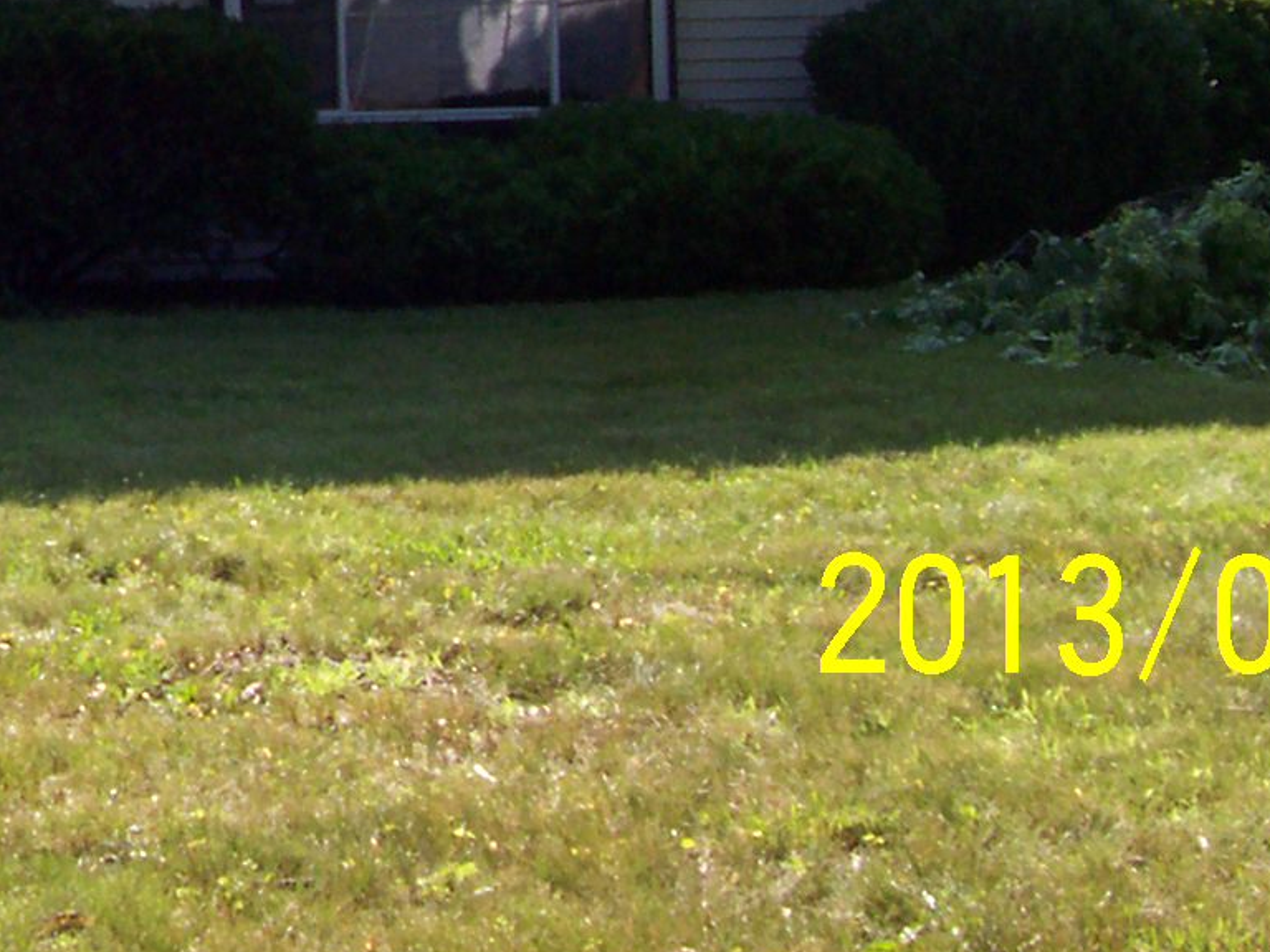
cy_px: -431
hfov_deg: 18.6
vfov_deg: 13.7
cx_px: -107
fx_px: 3742
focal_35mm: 102
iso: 80
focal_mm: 5.6
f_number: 2.7
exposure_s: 1/695
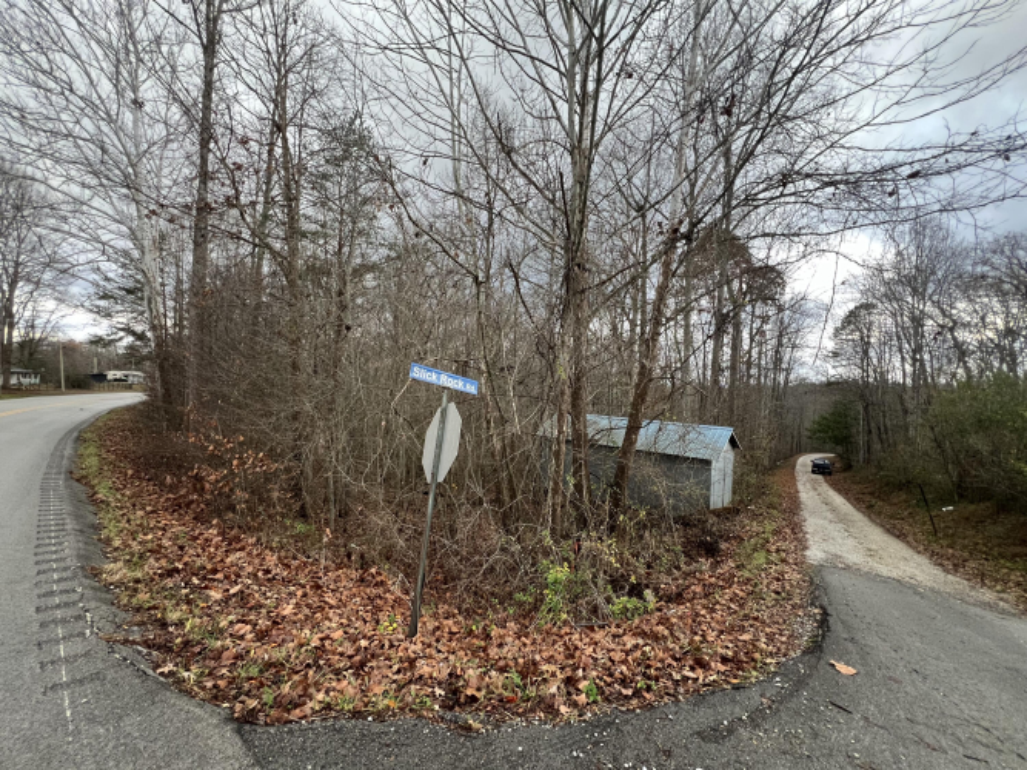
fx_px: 386
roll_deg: -3.0
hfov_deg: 106.2
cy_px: 385
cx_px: 514
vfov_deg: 89.9
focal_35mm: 13
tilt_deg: -0.5
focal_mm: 1.57
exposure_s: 1/99
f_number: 1.8
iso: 200
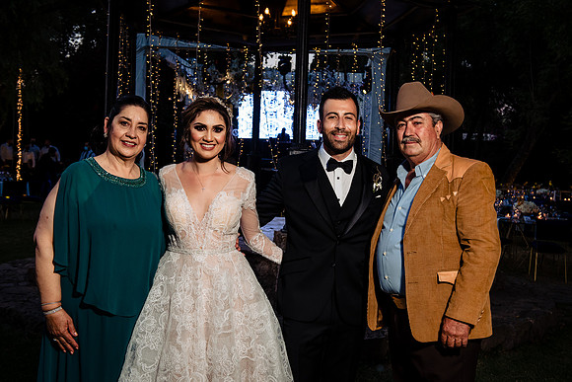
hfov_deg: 43.6
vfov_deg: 29.9
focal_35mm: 45
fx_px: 715
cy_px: 191
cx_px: 286
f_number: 6.3
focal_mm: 45
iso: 1250
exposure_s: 1/200
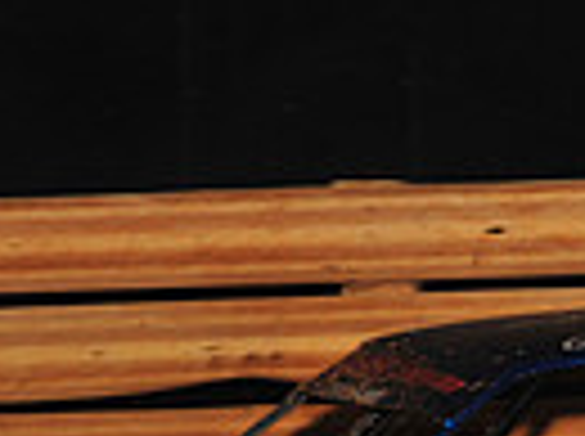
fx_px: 8687
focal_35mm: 515
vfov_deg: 2.9
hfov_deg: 3.9
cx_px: 616
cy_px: 557
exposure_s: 1/320
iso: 800
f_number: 6.3
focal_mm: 120
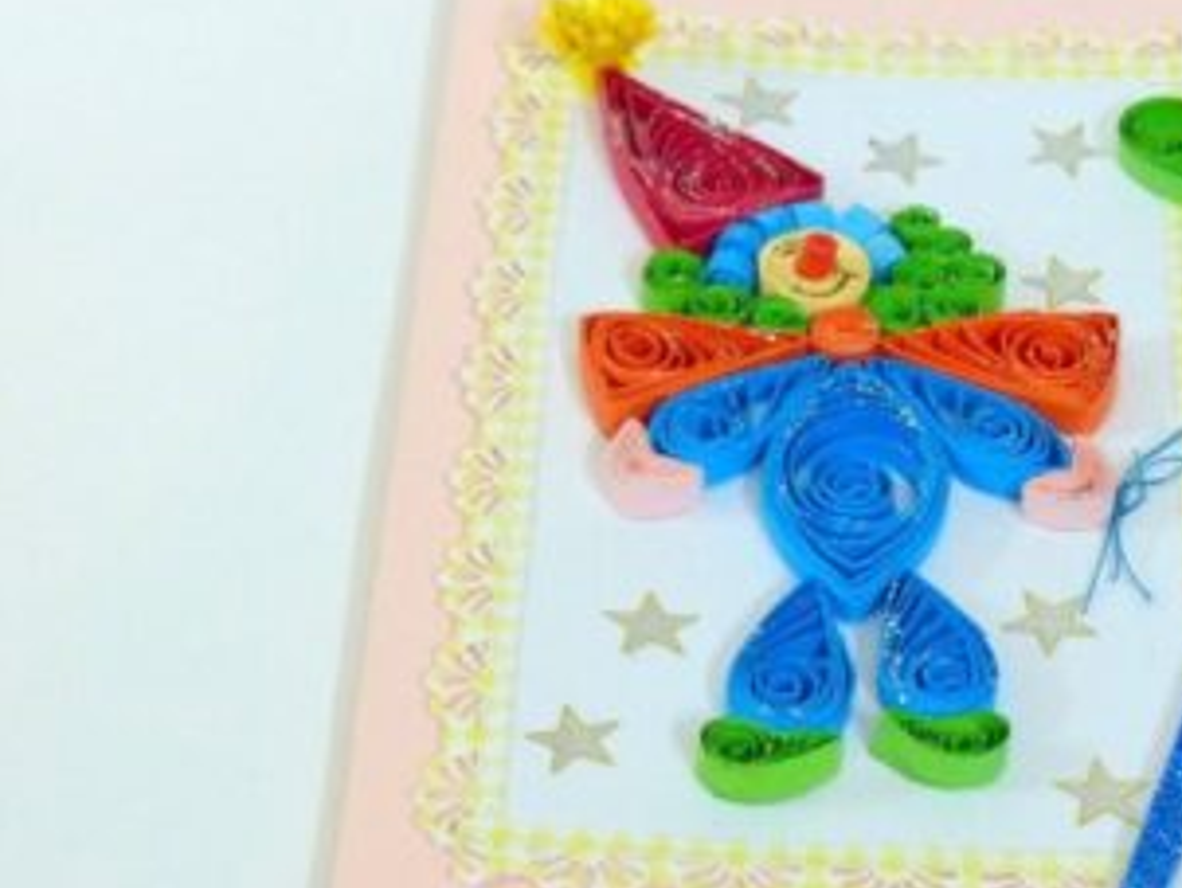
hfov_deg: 16.1
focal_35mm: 121
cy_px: 458
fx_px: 4135
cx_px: 1041
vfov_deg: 12.3
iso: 400
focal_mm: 10.9
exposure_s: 1/30
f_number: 2.8
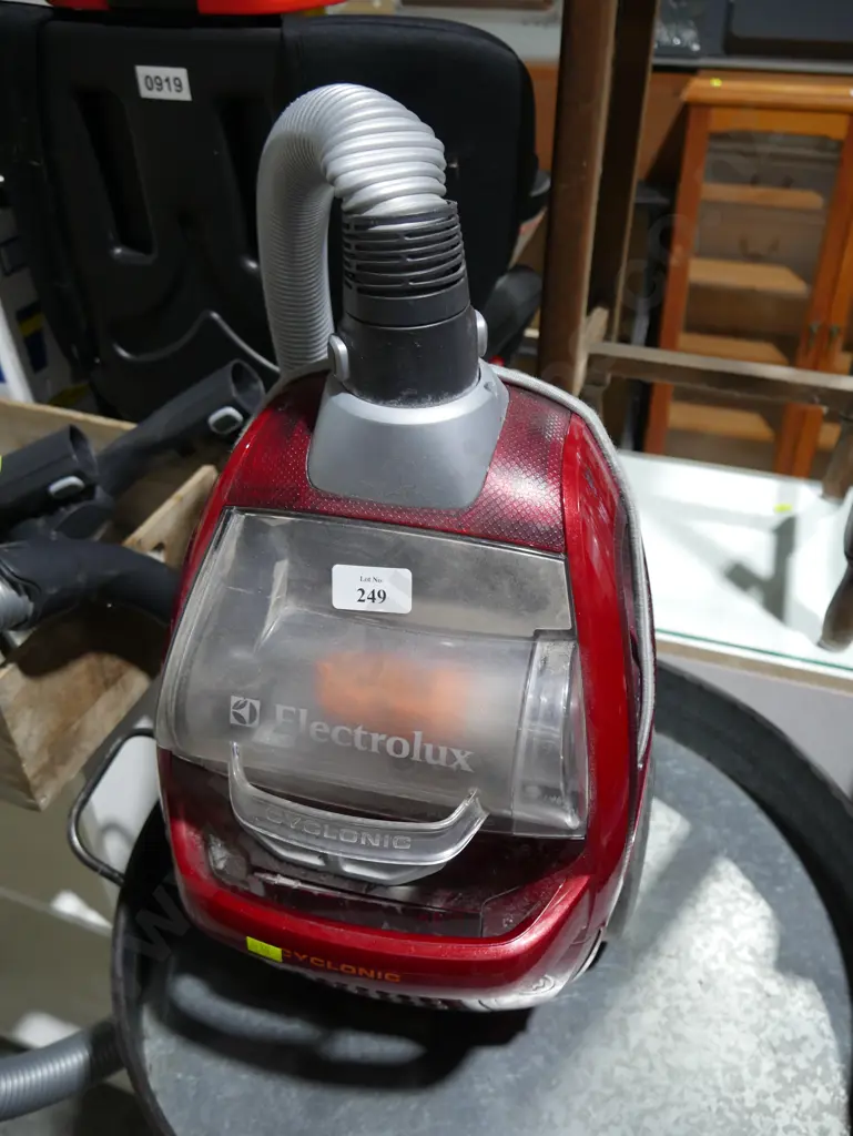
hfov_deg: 49.8
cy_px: 568
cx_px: 426
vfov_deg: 63.4
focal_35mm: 28
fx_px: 919
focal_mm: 14
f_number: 3.5
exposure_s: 1/60
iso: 320
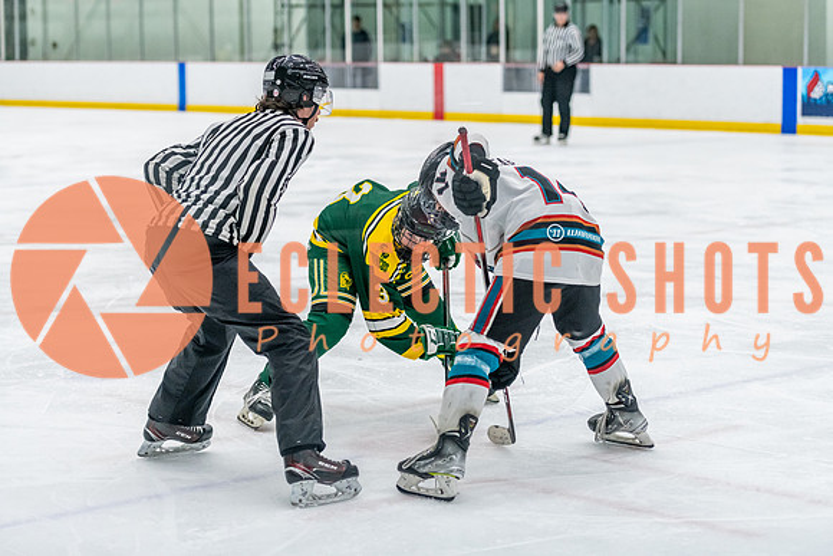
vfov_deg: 15.4
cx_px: 431
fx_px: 2061
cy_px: 269
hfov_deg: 22.8
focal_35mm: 89
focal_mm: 86
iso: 4000
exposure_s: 1/800
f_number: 2.8
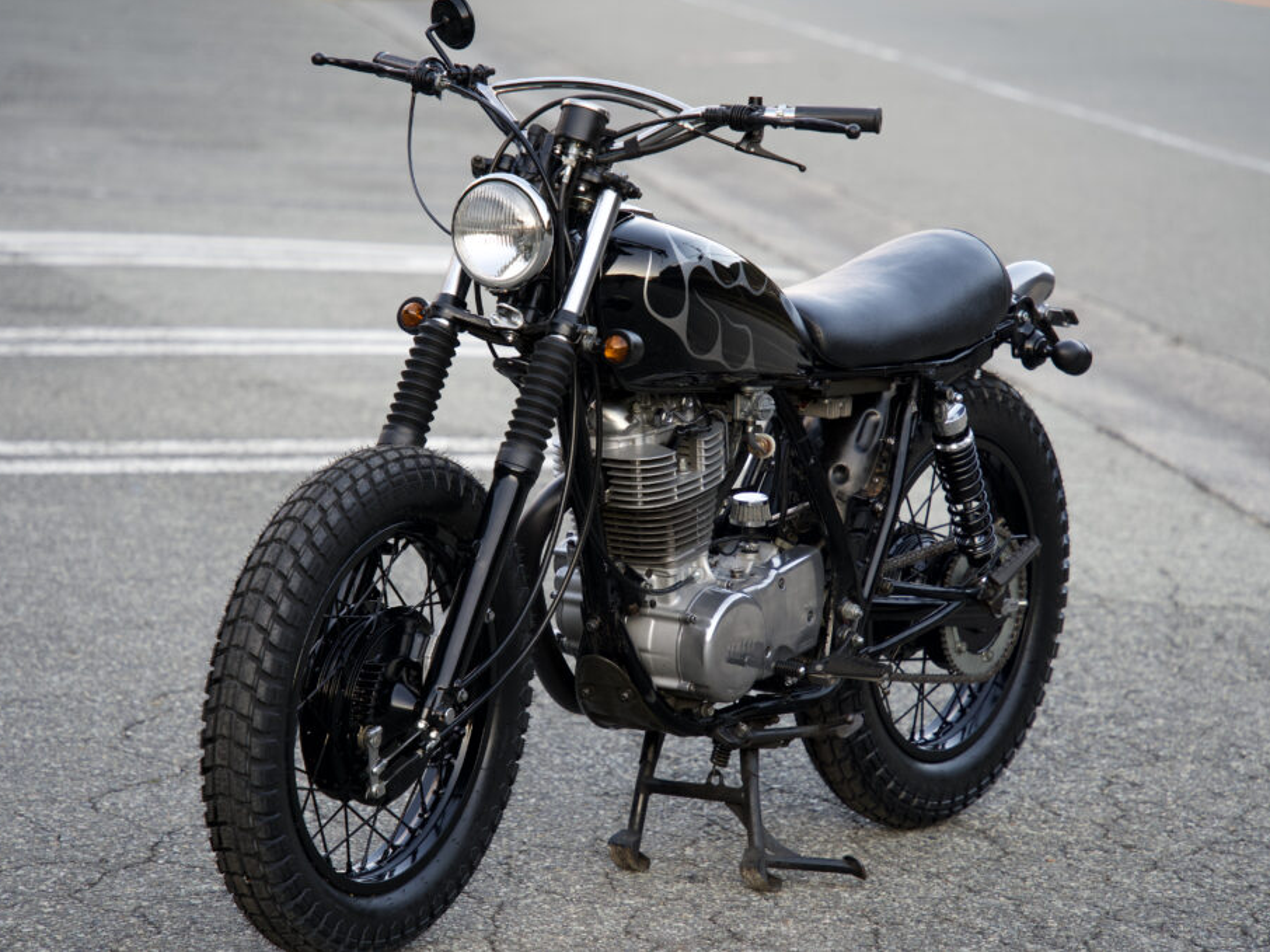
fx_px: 5942
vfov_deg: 9.2
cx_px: 629
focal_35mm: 162
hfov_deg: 12.2
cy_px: 475
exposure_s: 1/160
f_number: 5.6
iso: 1000
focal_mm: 149
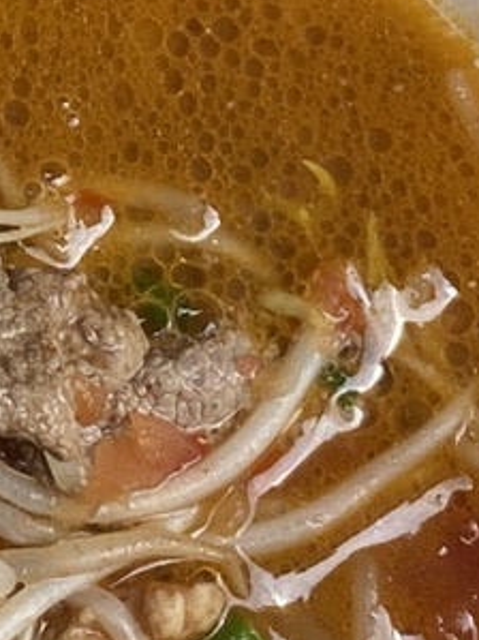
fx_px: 3213
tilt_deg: -73.3
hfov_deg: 8.3
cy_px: -171
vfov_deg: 11.1
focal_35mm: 174
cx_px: -331
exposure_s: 1/822
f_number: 1.8
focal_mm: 4.25
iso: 32
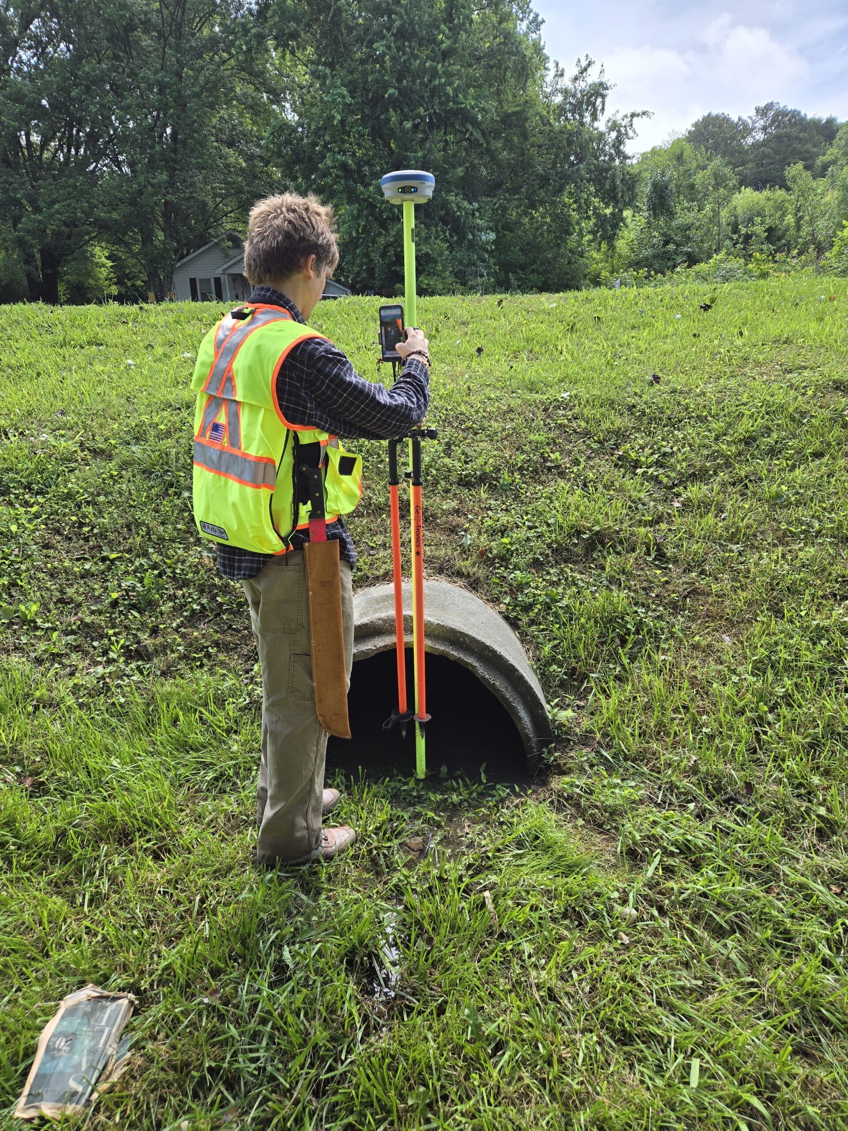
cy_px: 566
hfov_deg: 58.9
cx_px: 424
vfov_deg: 73.9
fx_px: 751
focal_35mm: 23
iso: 25
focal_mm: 5.4
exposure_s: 1/752
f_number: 1.8
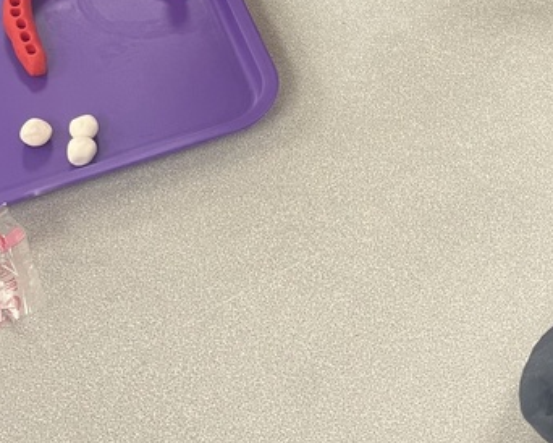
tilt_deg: -47.5
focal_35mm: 76
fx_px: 1245
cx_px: 372
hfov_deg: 24.9
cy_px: -19
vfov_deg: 19.5
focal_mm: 5.1
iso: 320
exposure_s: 1/60
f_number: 1.6
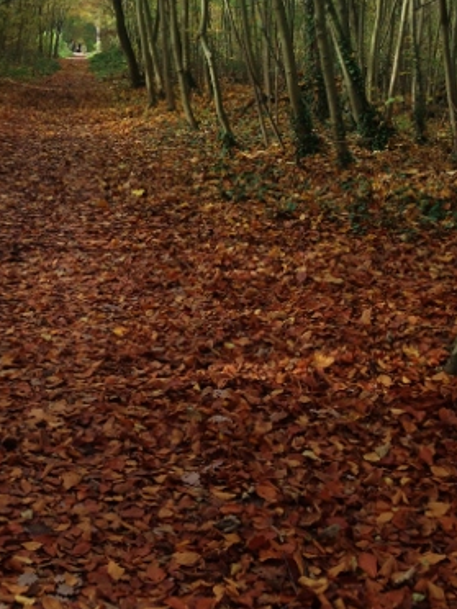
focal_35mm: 71
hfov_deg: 20.3
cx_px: 49
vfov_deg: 26.5
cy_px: 62
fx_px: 1250
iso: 50
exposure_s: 1/144
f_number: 2.4
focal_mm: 4.13
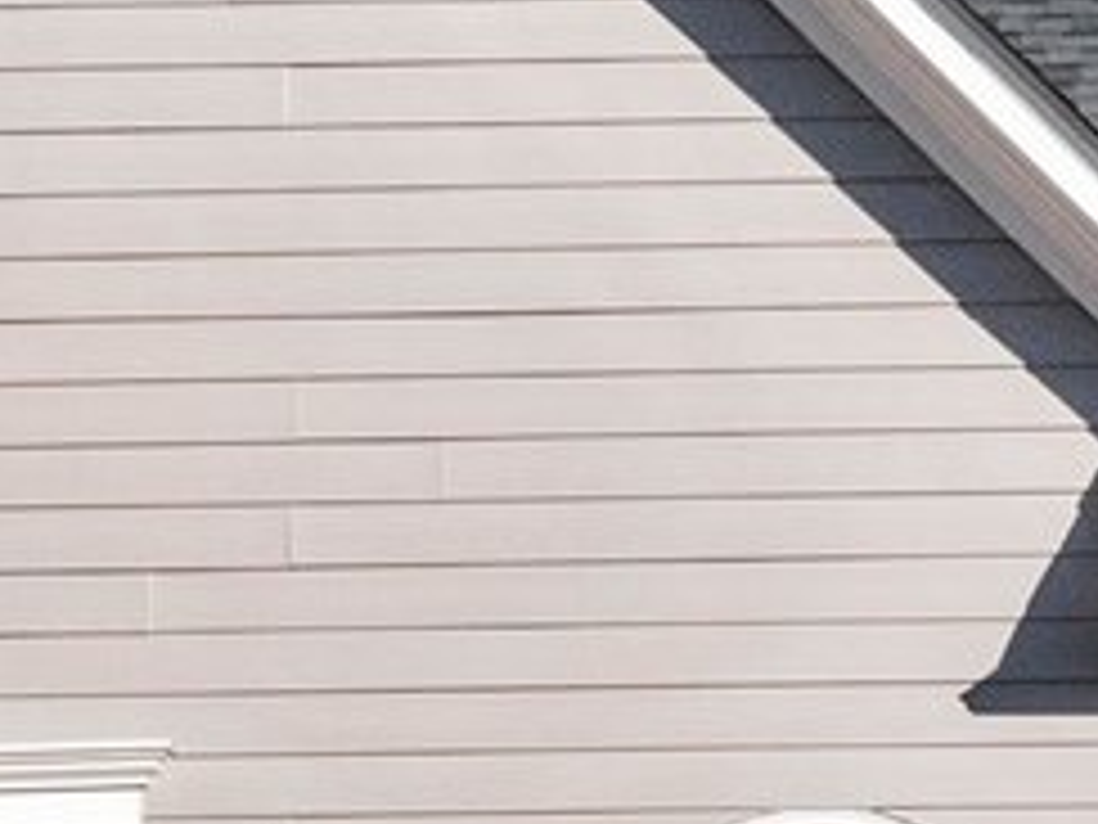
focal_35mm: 226
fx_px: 7169
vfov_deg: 6.5
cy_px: 1373
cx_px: -153
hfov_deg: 8.7
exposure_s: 1/800
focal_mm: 10.26
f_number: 6.3
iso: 100
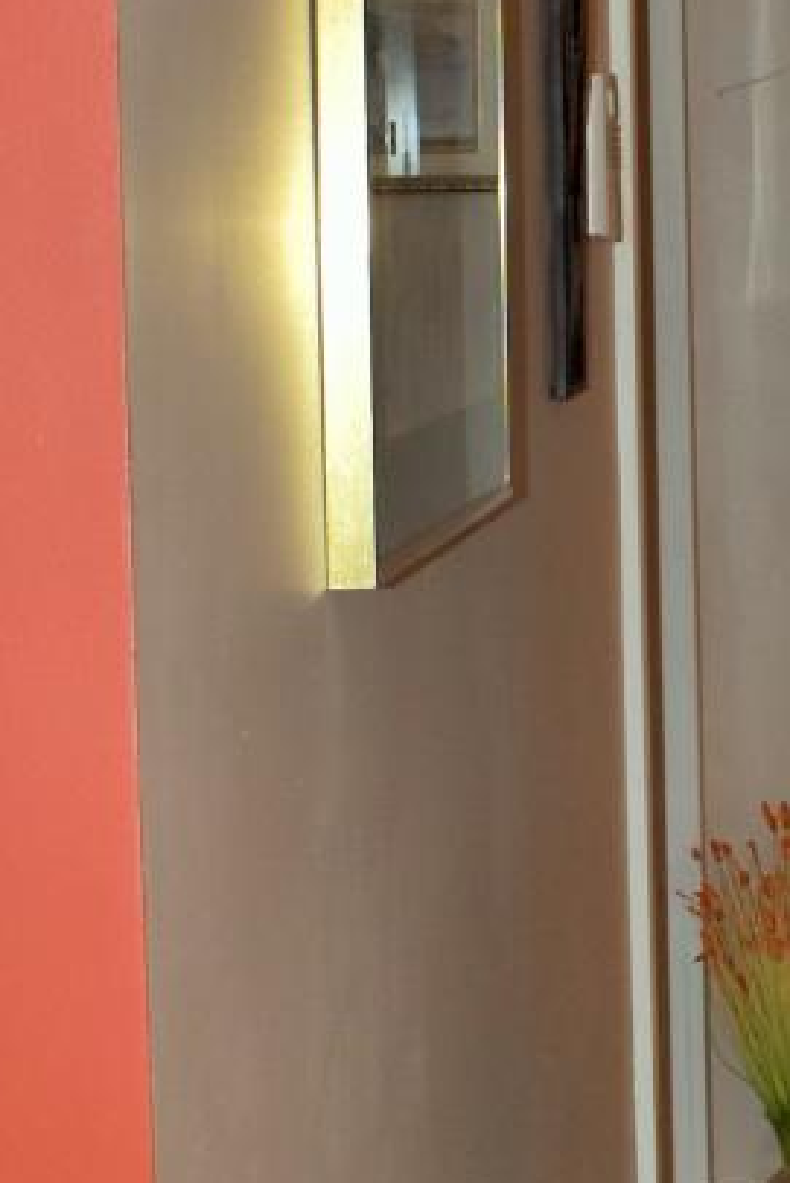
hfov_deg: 9.9
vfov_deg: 15.4
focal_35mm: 133
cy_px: 568
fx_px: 4374
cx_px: 1290
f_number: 3.5
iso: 800
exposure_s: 1/30
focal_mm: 18
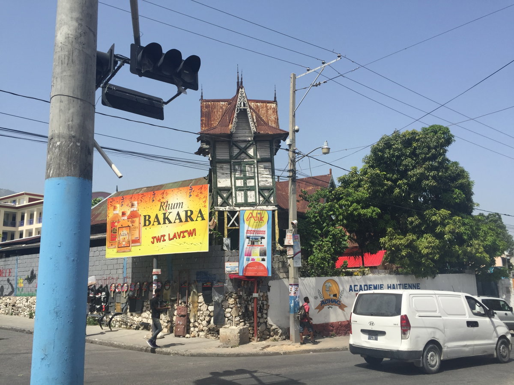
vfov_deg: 48.2
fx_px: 431
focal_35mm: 29
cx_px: 257
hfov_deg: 61.7
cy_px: 192
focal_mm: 4.15
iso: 32
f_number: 2.2
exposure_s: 1/1980
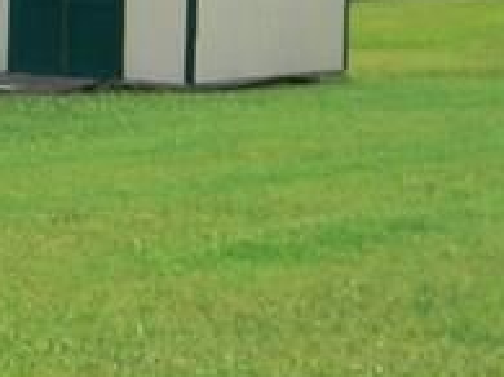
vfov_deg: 7.8
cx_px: -52
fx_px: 2750
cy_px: 70
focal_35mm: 189
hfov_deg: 10.3
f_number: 7.4
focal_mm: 6.4
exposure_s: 1/223
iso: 80
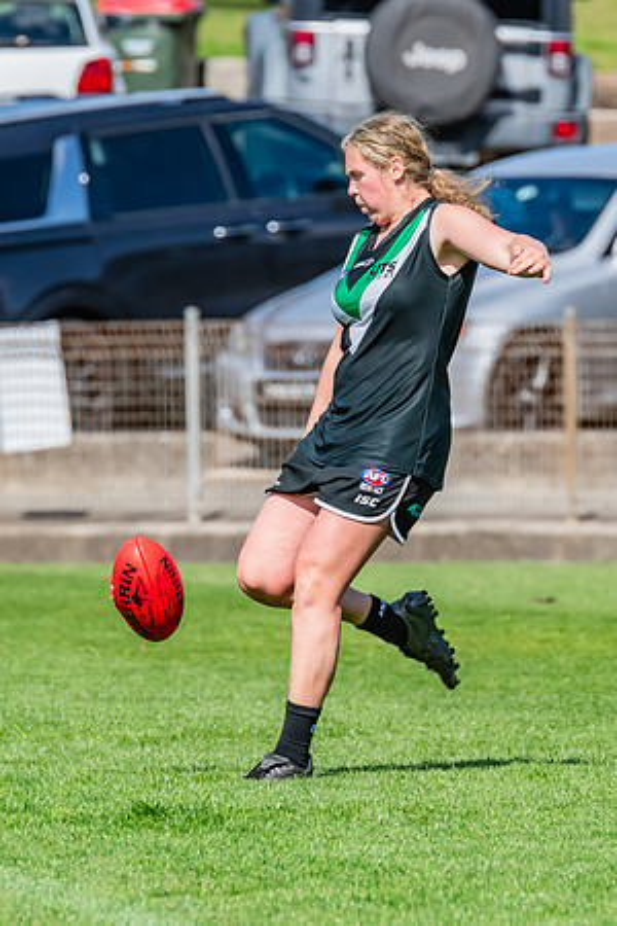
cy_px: 398
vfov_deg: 2.6
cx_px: 396
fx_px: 20682
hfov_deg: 1.7
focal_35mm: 805
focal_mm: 420
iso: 800
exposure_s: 1/1600
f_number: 10
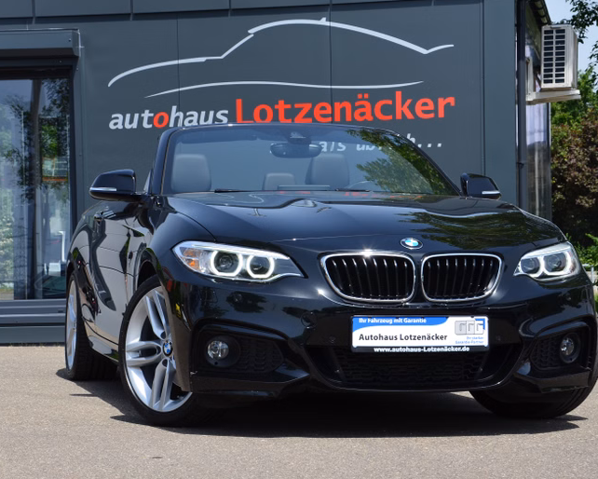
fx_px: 1611
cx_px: 288
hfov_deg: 21.0
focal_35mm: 91
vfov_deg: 16.9
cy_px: 238
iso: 100
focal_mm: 52
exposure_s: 1/125
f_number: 11
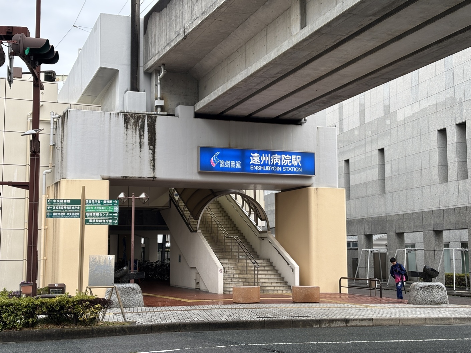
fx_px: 707
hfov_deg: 36.8
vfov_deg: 28.0
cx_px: 236
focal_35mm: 52
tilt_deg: +6.7
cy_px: 176
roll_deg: +0.0
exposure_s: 1/121
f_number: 1.6
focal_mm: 5.96
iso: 40
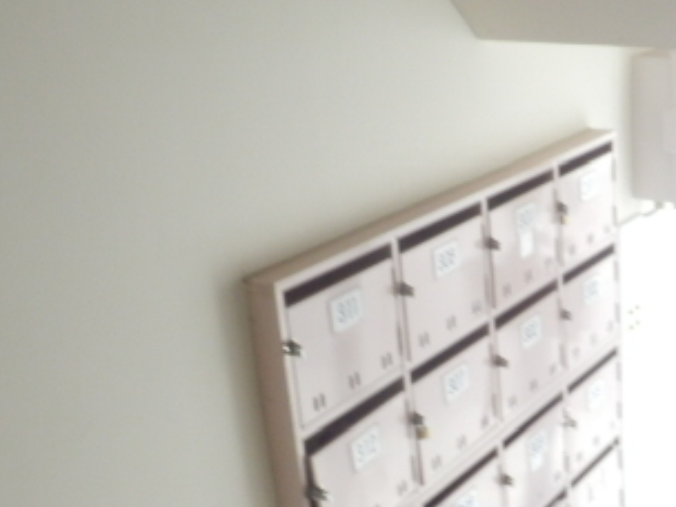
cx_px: 707
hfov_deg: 23.7
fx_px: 1523
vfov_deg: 18.7
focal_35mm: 78
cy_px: 429
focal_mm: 6.6
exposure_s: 1/40
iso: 320
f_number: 3.9
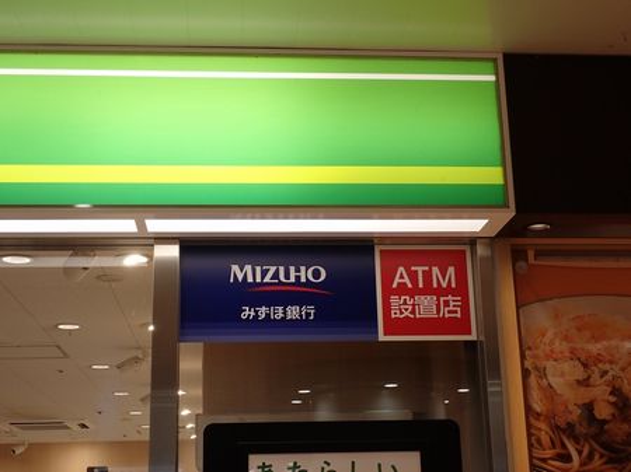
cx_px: 316
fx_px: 984
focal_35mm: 54
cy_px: 236
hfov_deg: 35.6
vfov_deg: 27.0
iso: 200
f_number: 3.3
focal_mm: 9.65
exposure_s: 1/80
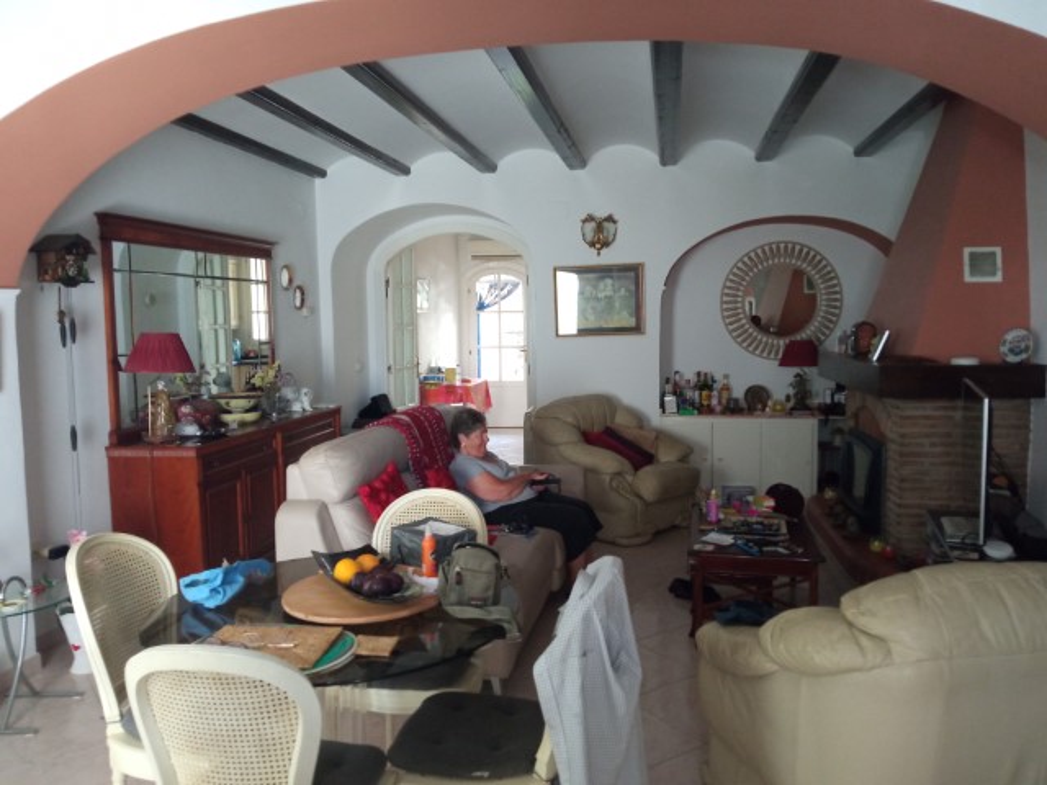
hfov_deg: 65.3
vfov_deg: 51.4
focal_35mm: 27
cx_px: 524
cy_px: 392
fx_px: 817
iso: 909
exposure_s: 1/25
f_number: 2.2
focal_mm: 3.79
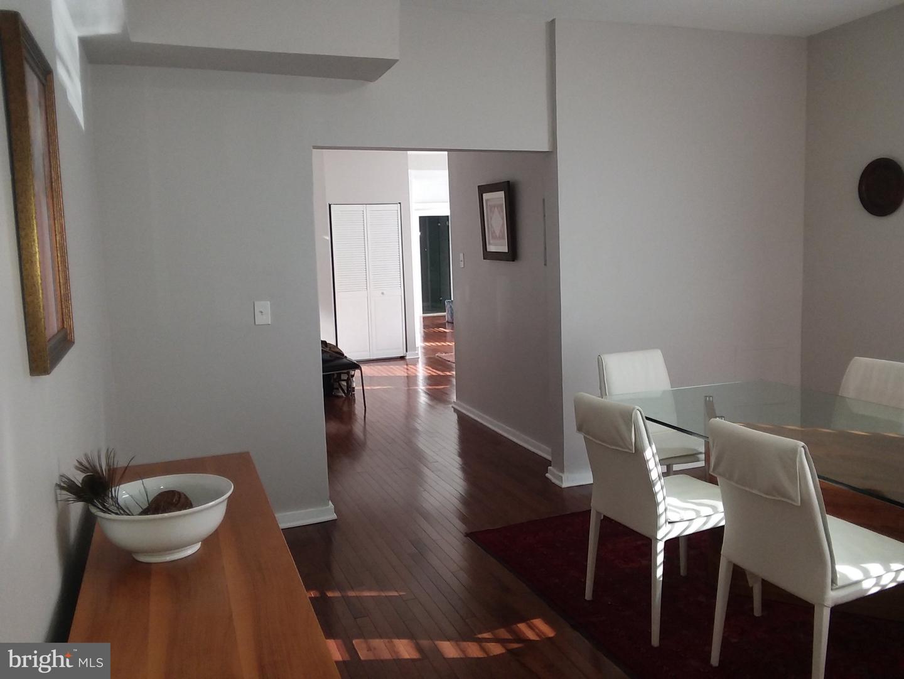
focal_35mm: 29
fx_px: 758
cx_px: 452
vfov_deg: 48.3
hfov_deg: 61.6
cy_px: 340
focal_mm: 2.47
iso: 64
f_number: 1.9
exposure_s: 1/30
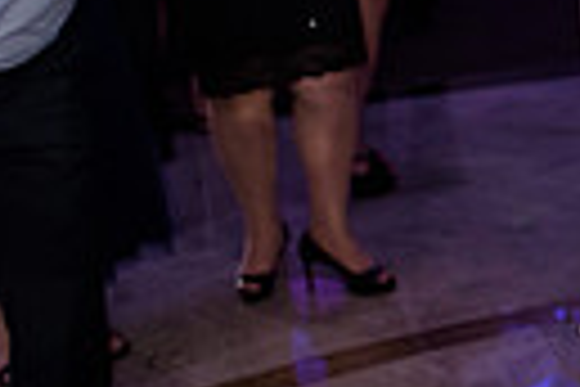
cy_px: -101
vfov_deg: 12.3
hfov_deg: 15.4
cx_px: 1133
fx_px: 1740
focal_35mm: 108
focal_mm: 24
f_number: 3.2
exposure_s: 1/125
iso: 1600
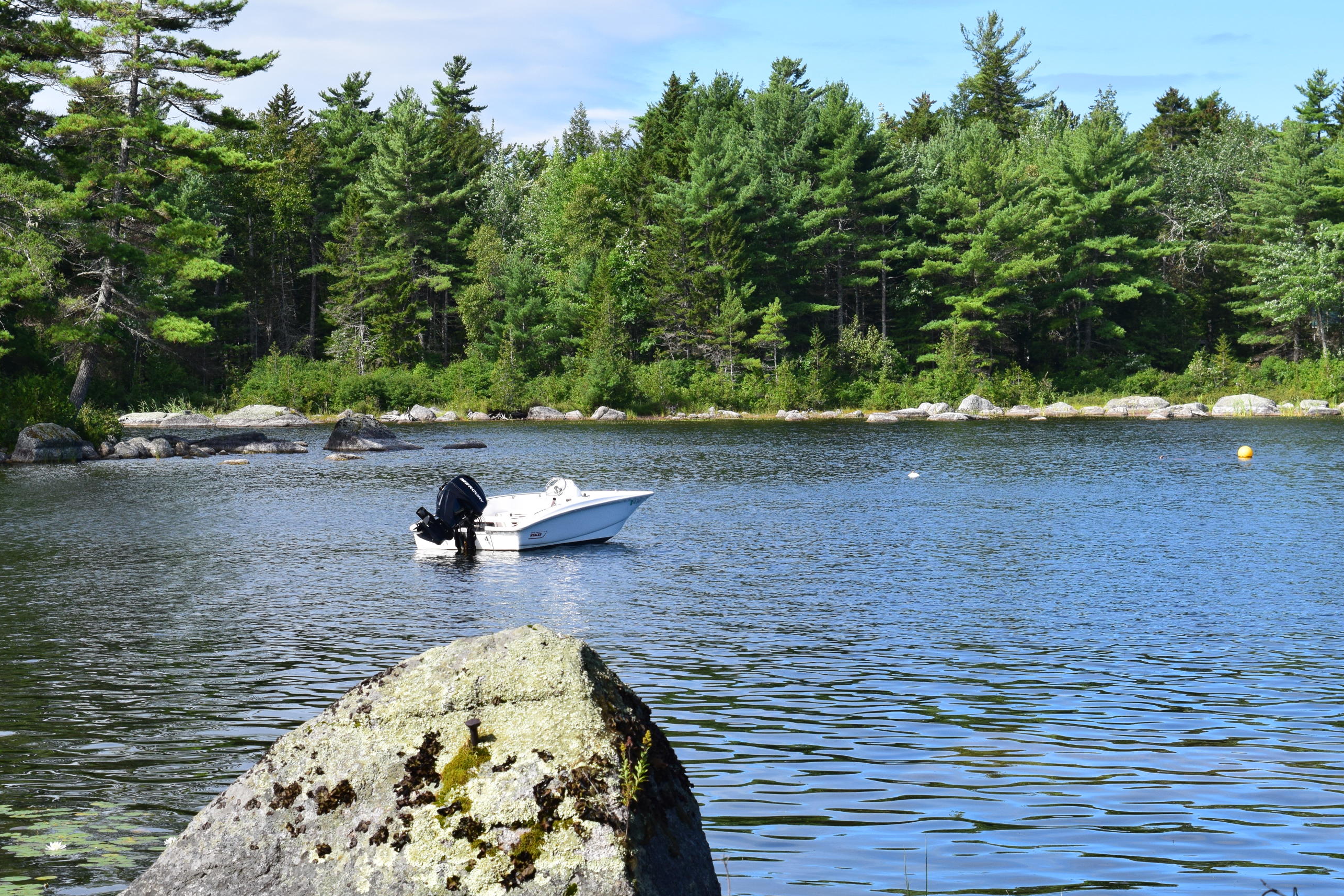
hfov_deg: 22.4
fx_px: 3397
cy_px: 512
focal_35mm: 91
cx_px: 596
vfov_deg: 15.0
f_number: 11
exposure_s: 1/500
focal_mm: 52
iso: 360
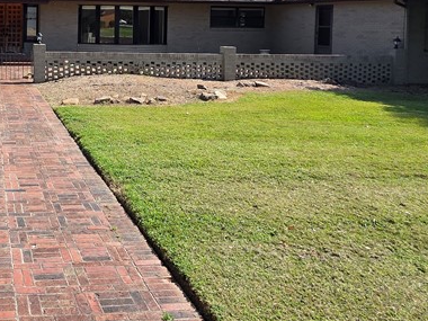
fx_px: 433
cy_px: 32
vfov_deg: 37.9
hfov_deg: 46.1
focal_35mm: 35
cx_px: 23
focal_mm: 2.2
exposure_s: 1/1132
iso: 40
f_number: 1.9
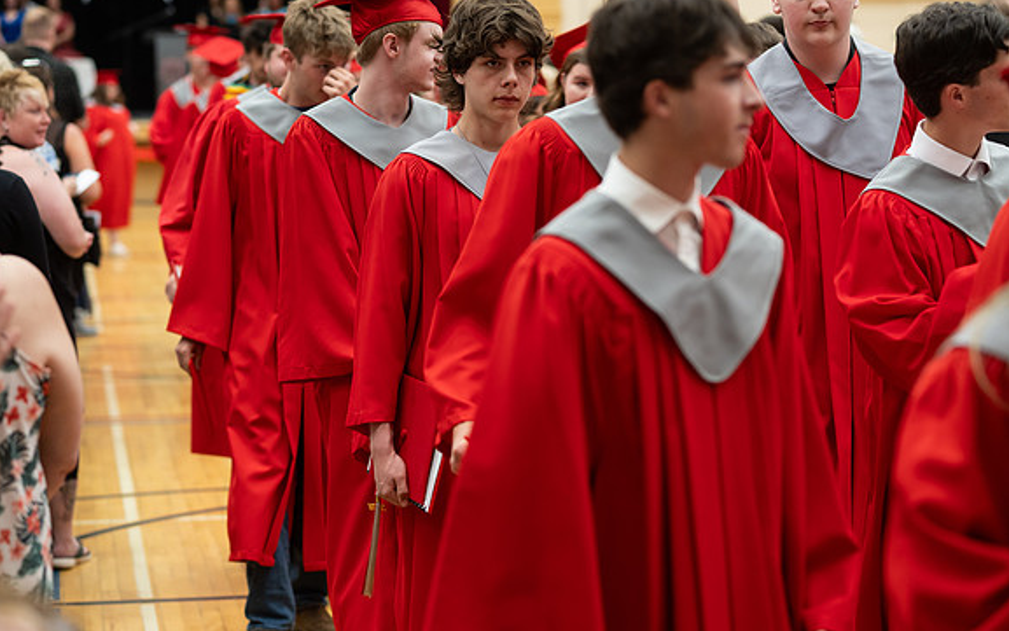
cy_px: 306
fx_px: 2448
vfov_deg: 14.7
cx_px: 492
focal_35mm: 89
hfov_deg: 23.3
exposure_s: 1/200
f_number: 2.8
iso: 1000
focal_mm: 85
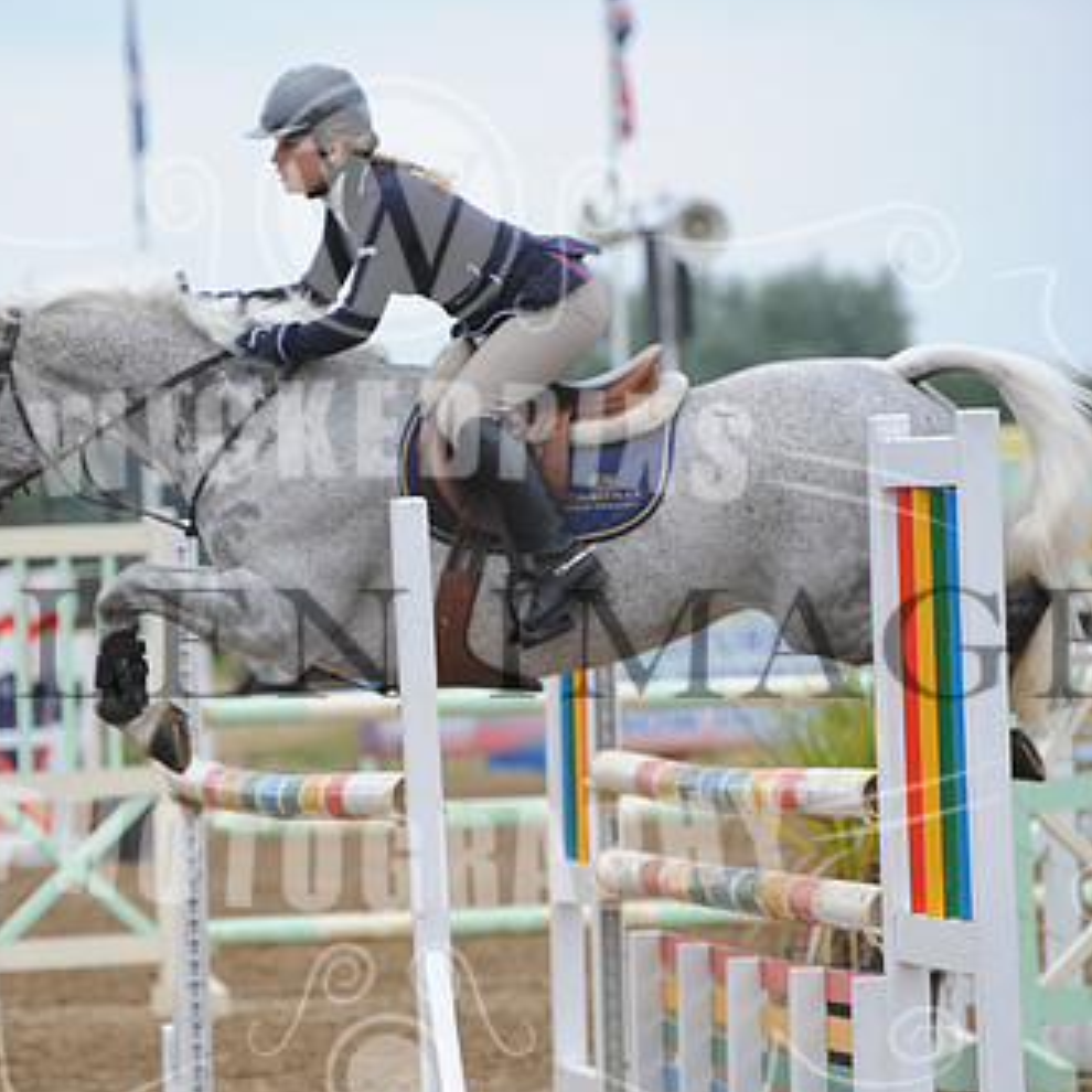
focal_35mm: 299
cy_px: 606
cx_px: 390
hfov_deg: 5.9
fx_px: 10671
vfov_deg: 5.9
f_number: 5.6
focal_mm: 200
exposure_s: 1/1600
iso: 1000
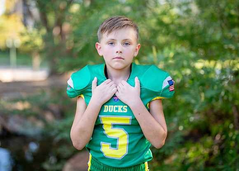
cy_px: 77
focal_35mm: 59
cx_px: 123
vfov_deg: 24.0
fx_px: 401
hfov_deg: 33.2
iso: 100
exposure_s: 1/1000
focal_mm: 50
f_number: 1.2
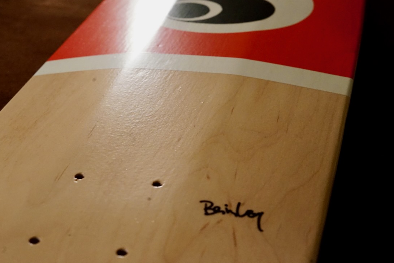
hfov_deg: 36.2
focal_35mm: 55
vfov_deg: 24.6
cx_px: 191
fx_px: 602
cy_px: 123
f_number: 9
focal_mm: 50
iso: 6400
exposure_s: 1/30
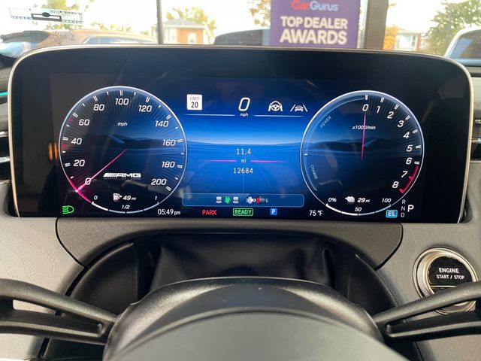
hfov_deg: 67.3
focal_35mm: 26
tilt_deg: -15.8
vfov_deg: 53.1
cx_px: 240
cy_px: 180
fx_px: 361
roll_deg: -1.3
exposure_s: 1/54
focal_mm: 4.2
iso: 400
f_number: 1.6
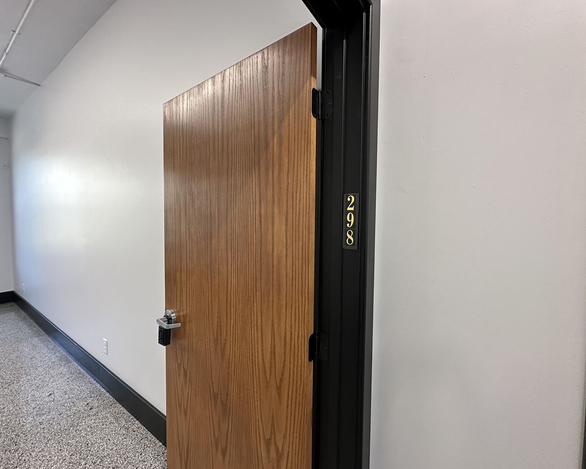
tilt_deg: -2.7
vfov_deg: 84.0
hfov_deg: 96.7
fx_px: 260
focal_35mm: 15
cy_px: 229
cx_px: 279
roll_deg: -1.1
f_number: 2.2
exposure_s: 1/120
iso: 200
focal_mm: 2.22
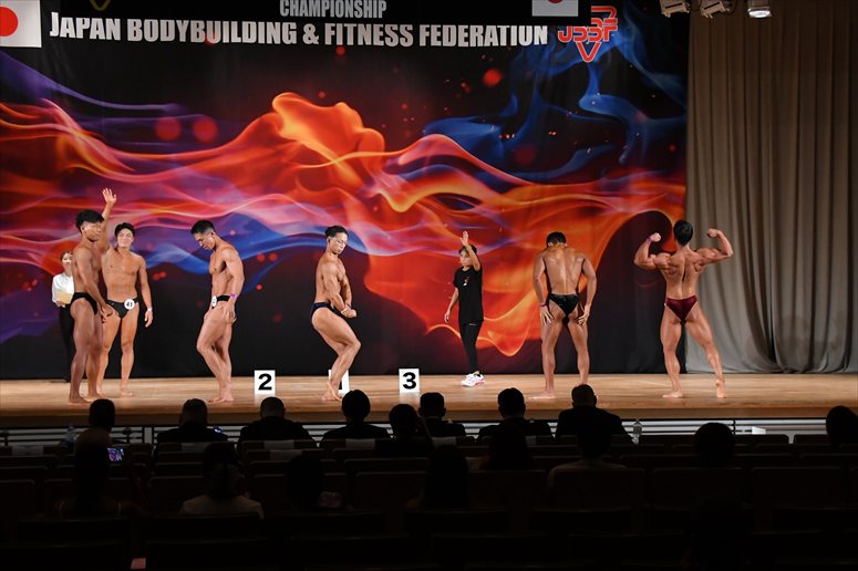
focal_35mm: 82
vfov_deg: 16.6
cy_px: 286
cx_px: 429
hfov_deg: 24.8
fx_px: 1953
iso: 3200
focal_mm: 55
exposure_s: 1/400
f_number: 5.6
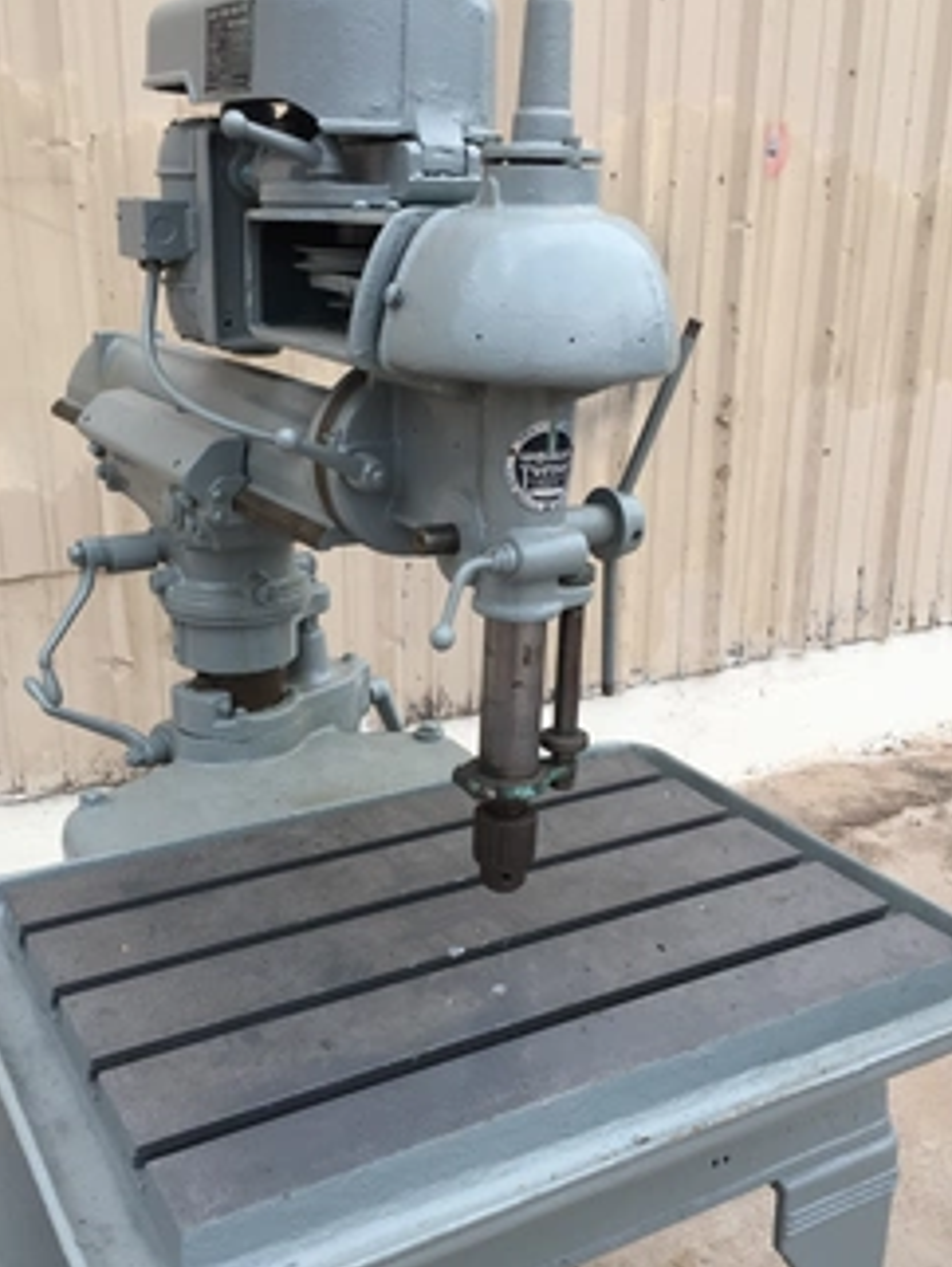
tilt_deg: -17.7
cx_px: 425
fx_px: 1318
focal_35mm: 36
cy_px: 685
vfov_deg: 51.3
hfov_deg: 39.7
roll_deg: -0.5
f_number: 2.2
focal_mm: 4.15
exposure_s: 1/120
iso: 50
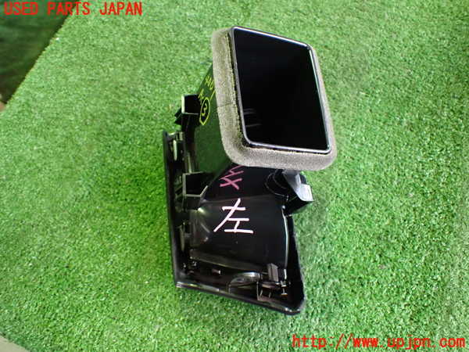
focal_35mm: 30
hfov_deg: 60.0
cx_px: 234
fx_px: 406
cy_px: 176
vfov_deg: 46.8
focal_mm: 5.4
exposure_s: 1/50
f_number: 2.3
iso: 800
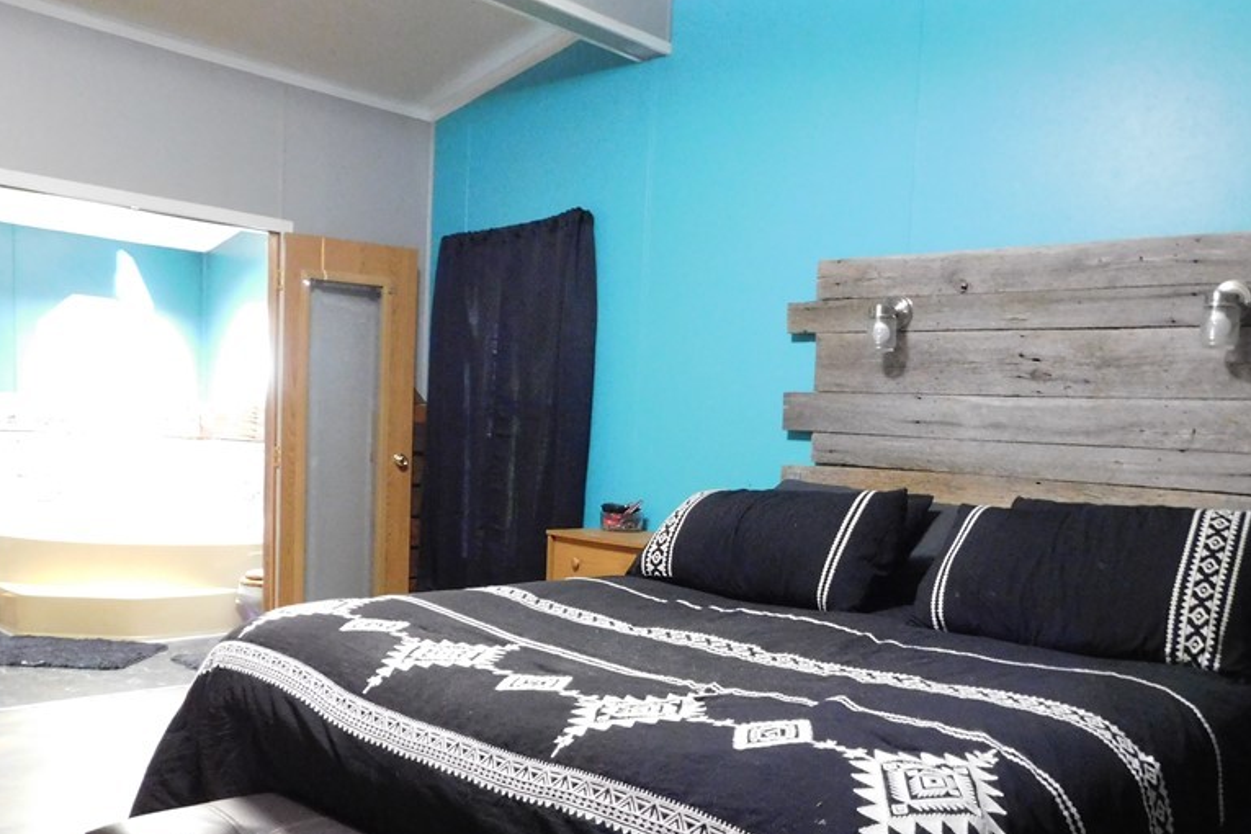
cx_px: 692
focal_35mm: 32
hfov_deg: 58.6
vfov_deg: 40.7
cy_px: 545
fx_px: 1112
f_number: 3
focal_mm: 4
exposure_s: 1/8
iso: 800
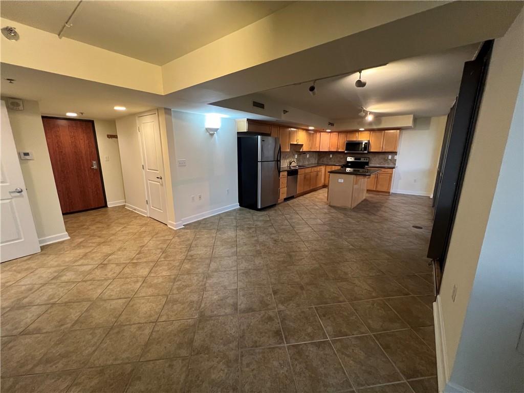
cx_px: 262
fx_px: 197
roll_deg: +0.3
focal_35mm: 13
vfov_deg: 89.9
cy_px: 196
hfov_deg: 106.2
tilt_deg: -12.1
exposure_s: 1/60
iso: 400
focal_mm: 1.57
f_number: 1.8
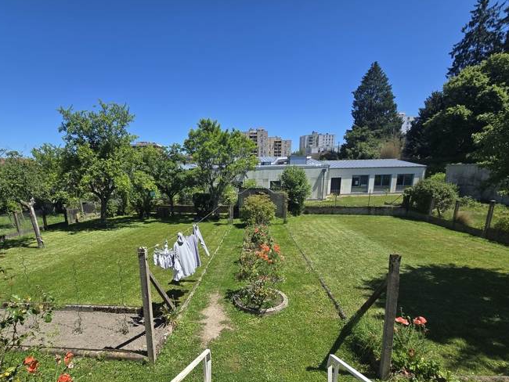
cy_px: 232
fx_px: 235
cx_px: 230
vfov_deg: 77.1
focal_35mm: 16
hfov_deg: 94.2
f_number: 2.2
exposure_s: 1/2094
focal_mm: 2.2
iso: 50
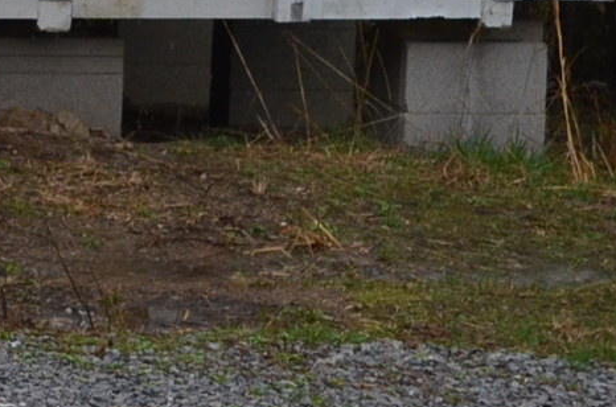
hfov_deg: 7.9
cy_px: -451
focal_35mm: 254
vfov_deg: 5.3
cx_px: -438
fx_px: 4334
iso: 800
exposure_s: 1/1000
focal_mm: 32
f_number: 4.8
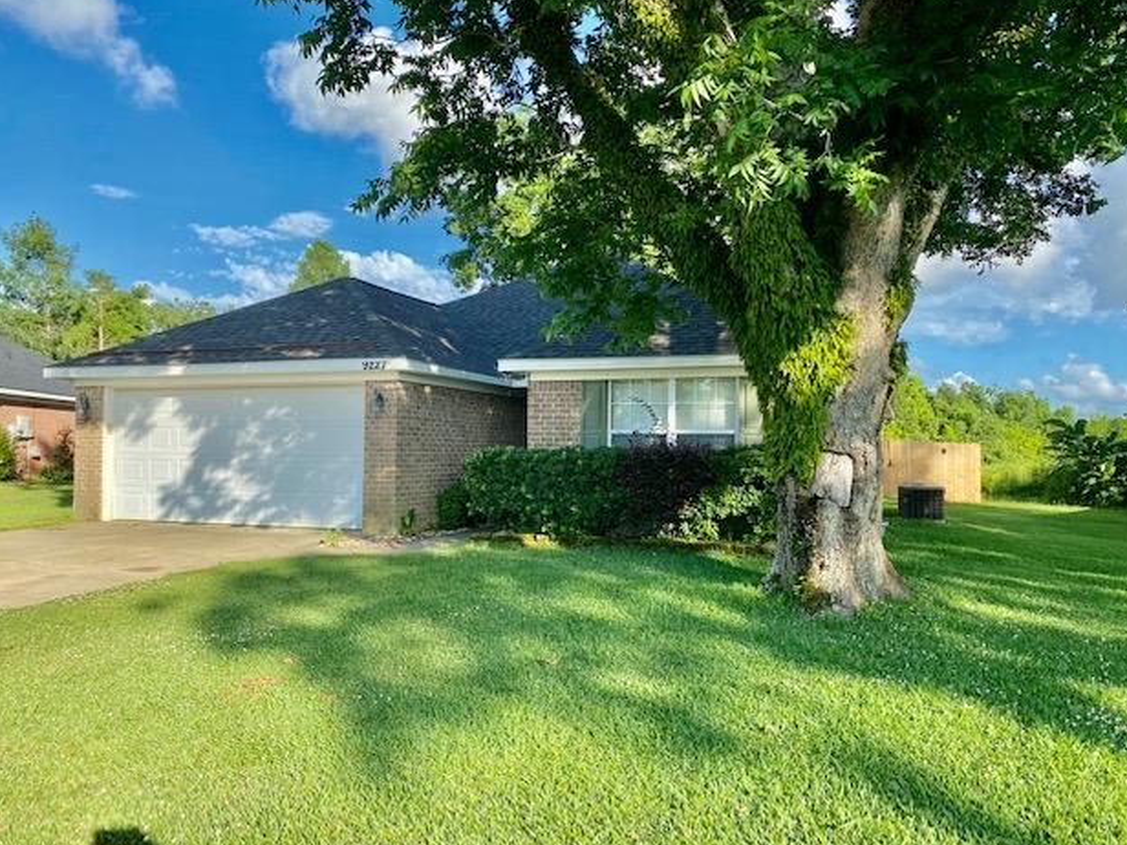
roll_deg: -1.1
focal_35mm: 27
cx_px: 582
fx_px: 879
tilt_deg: -0.7
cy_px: 415
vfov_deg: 51.4
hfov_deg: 65.3
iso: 32
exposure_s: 1/1258
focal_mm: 4.25
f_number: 1.8
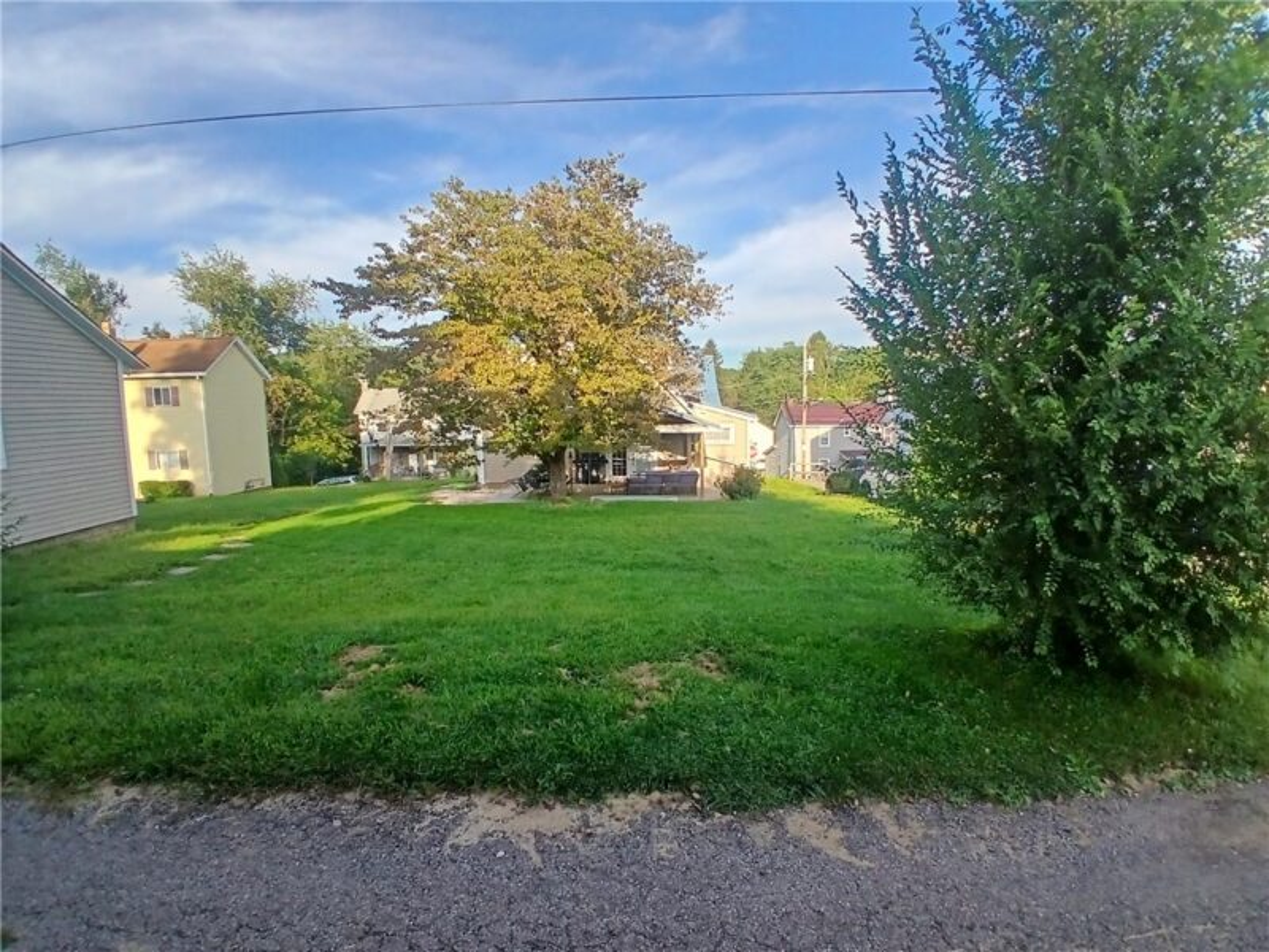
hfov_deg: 91.0
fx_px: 623
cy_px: 476
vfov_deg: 74.7
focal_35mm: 17
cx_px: 634
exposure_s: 1/500
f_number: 2.2
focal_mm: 1.4
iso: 50
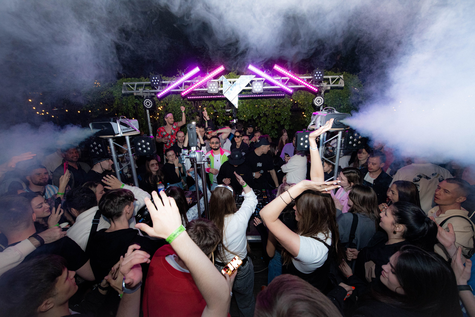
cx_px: 238
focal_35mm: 14
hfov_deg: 104.2
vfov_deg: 81.3
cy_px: 158
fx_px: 185
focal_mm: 14
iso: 2500
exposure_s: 1/100
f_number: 7.1
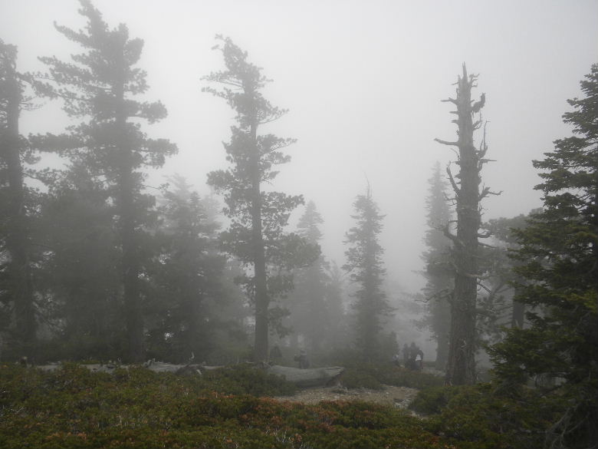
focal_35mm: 37
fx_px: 639
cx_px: 299
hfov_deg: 50.1
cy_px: 224
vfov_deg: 38.7
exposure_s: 1/468
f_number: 3.5
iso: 76
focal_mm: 6.6
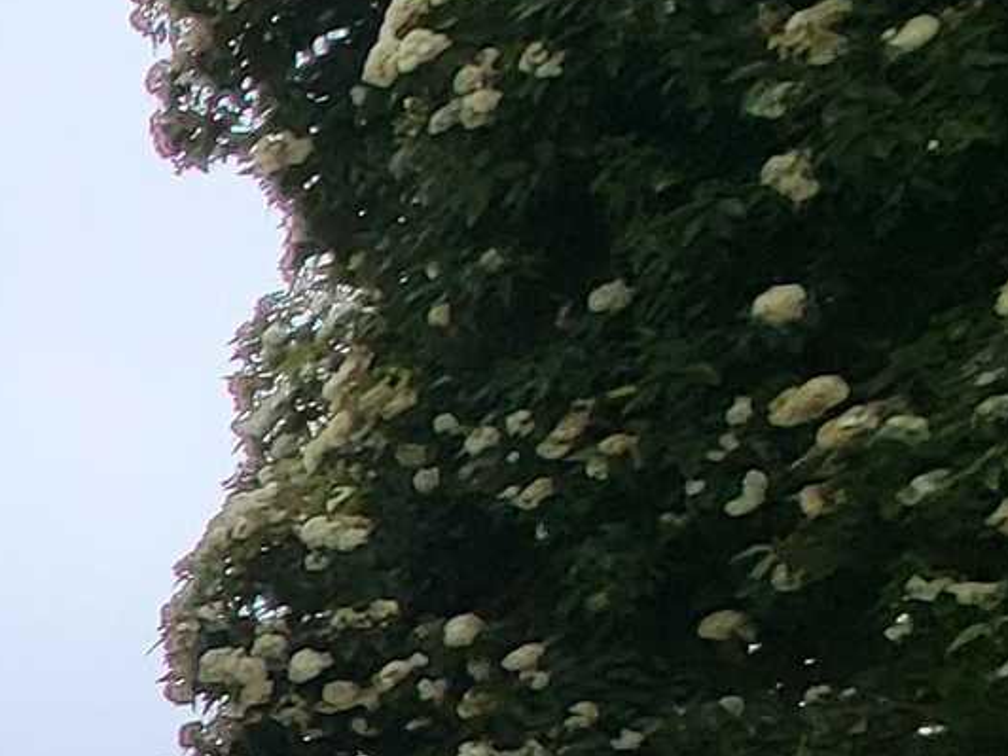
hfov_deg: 13.2
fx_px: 2184
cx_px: -1709
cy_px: 1580
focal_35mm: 75
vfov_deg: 15.2
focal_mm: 1.74
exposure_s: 1/1376
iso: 32
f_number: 2.2
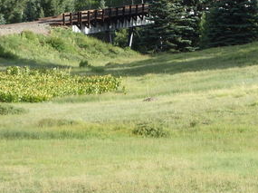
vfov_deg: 6.0
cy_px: 48
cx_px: 197
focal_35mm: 246
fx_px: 1831
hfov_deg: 8.0
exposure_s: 1/250
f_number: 5.9
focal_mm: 25
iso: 200
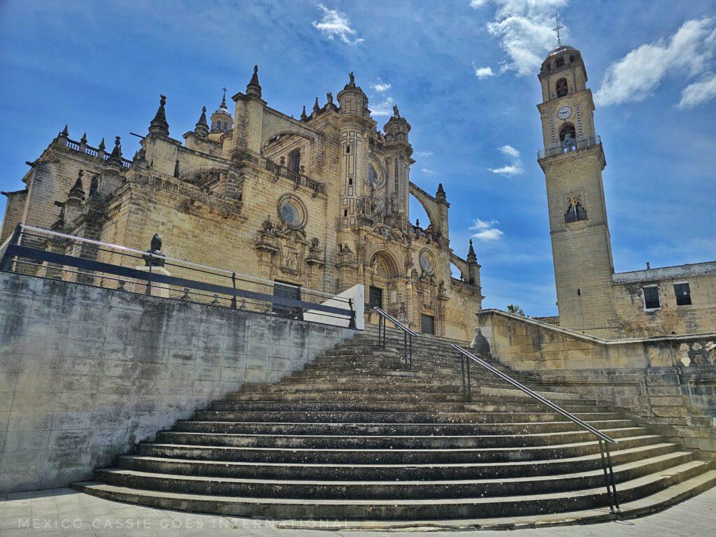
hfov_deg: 73.9
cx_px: 358
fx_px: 476
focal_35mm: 23
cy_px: 268
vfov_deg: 58.9
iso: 16
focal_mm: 6.3
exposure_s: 1/1538
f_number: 1.7
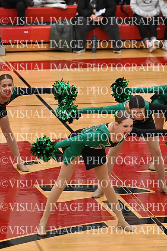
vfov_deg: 8.6
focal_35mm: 240
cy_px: 126
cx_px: 84
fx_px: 1669
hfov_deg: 5.7
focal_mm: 160
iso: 8000
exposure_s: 1/400
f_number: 4
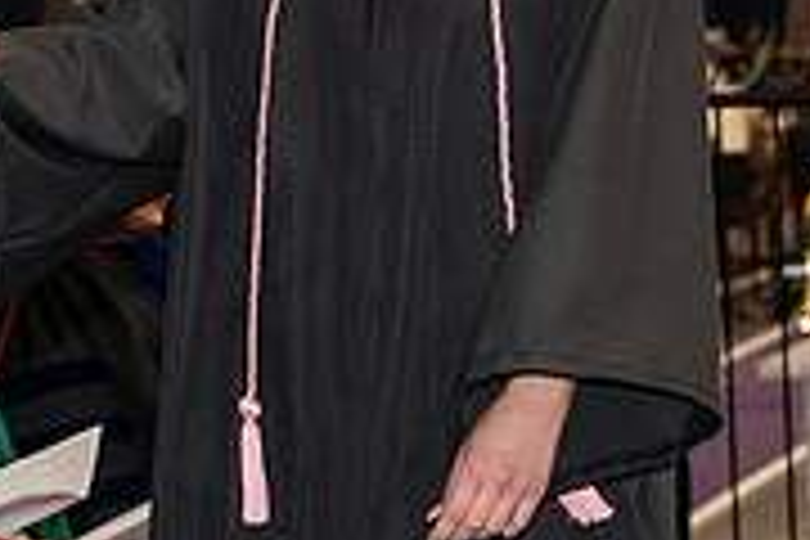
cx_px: -18
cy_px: -88
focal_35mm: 226
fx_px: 5085
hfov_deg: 9.0
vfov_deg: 6.0
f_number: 5
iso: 2500
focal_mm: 70
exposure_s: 1/200
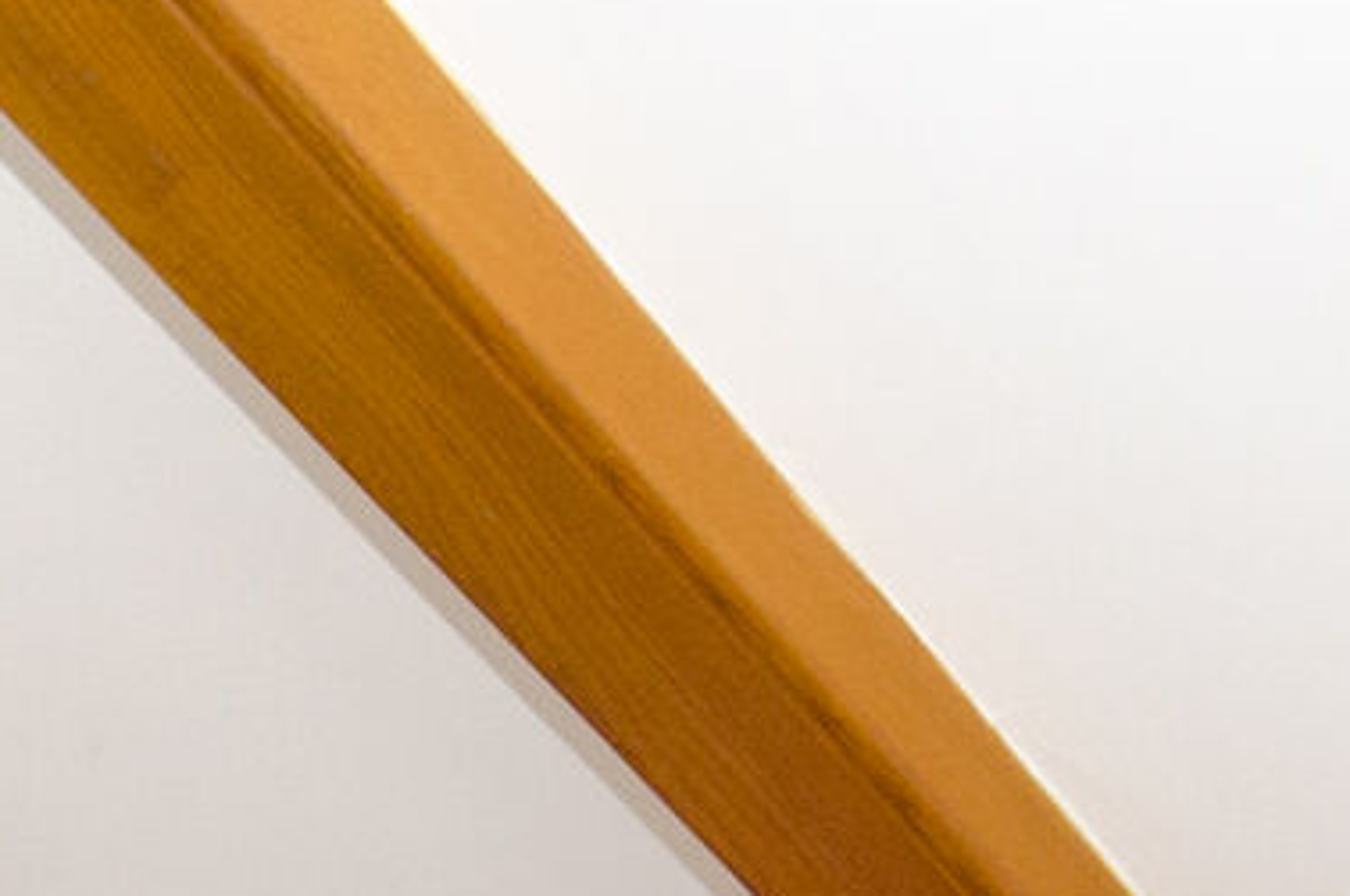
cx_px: 1904
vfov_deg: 9.6
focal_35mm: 111
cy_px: 2686
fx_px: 4157
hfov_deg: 17.0
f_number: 9
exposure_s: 1/200
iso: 250
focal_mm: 10
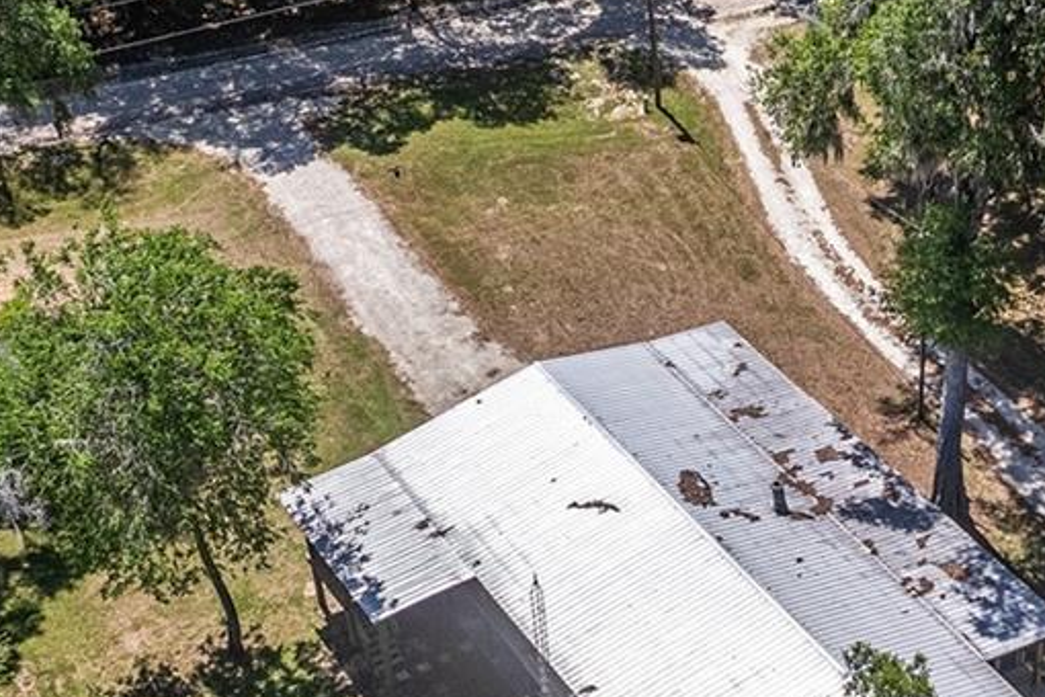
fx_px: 2003
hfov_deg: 28.7
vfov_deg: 19.7
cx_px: 805
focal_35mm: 69
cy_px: 475
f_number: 2.8
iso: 200
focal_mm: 8.38
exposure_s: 1/1500
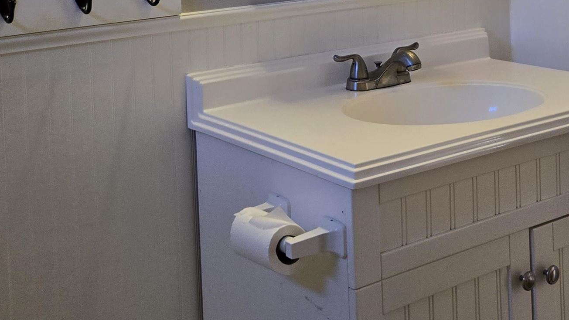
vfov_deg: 19.2
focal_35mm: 59
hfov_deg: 35.4
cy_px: -67
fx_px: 890
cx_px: 311
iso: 125
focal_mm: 5.4
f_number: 1.8
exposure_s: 1/120
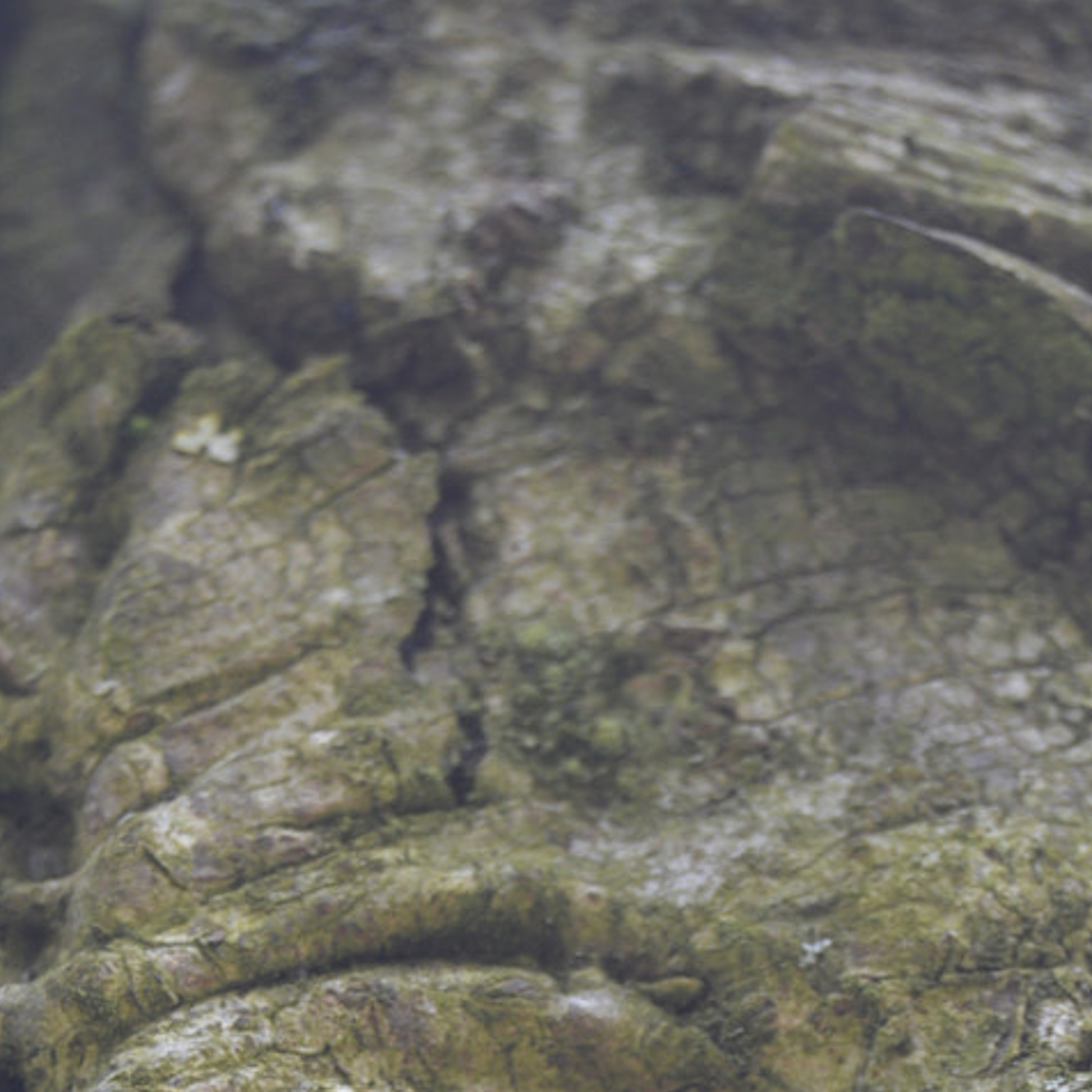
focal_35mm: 235
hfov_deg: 7.4
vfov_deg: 7.3
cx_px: 383
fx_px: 8402
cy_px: 1459
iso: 180
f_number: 5.6
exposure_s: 1/125
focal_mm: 55
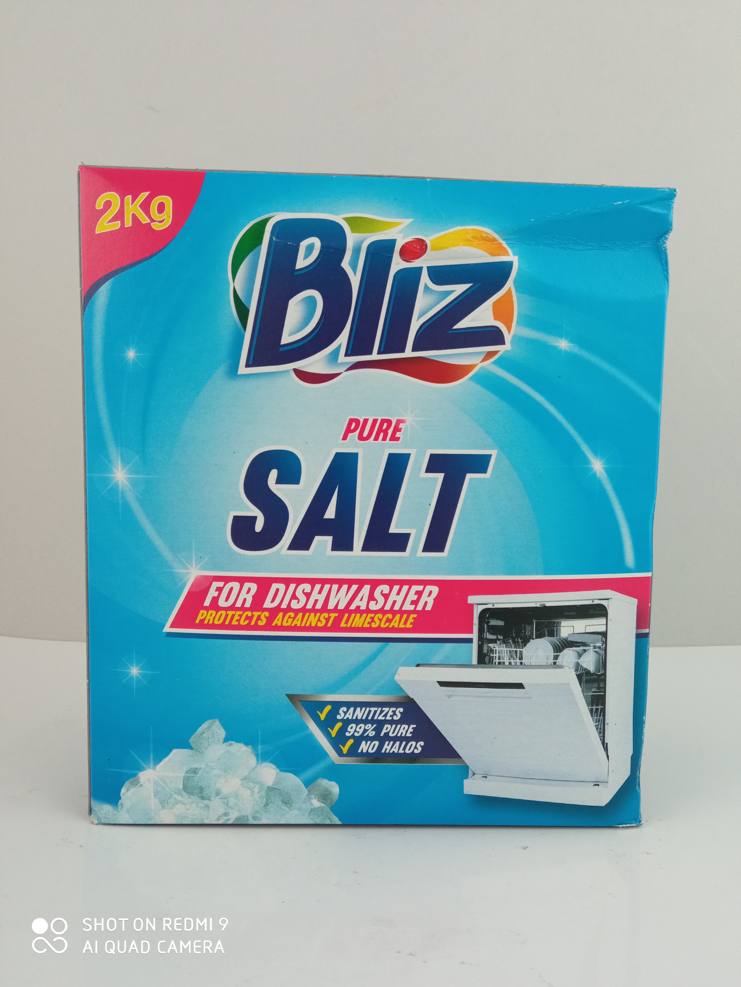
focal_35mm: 27
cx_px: 370
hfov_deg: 51.4
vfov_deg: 65.3
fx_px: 771
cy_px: 494
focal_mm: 3.79
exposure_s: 1/89.4
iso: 100
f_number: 2.2
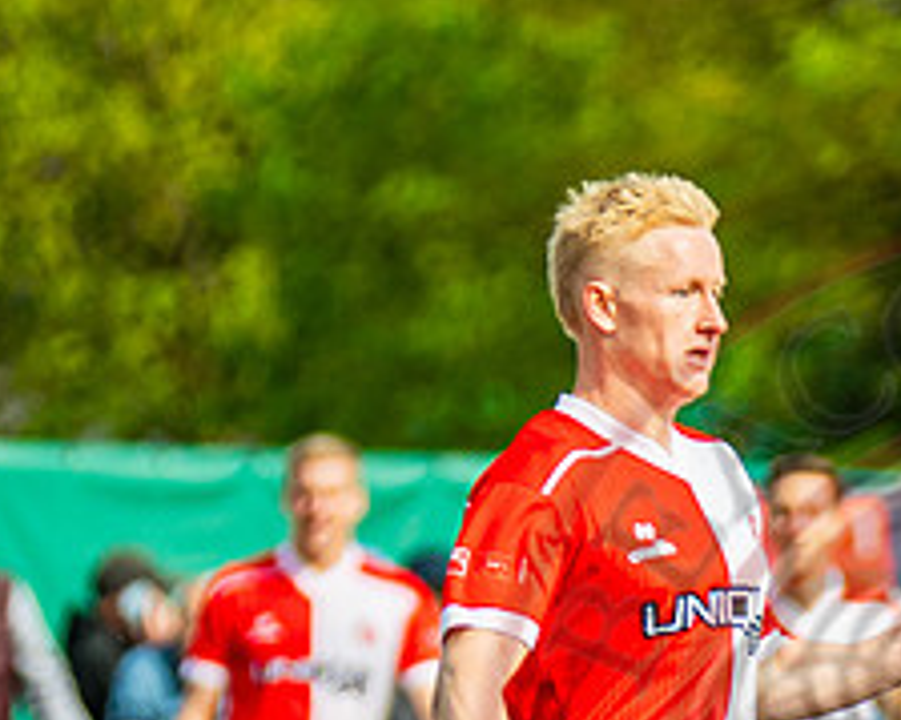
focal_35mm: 1303
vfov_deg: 1.2
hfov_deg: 1.5
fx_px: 34731
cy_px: 1008
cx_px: 1204
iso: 400
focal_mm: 270
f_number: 4
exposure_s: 1/3200
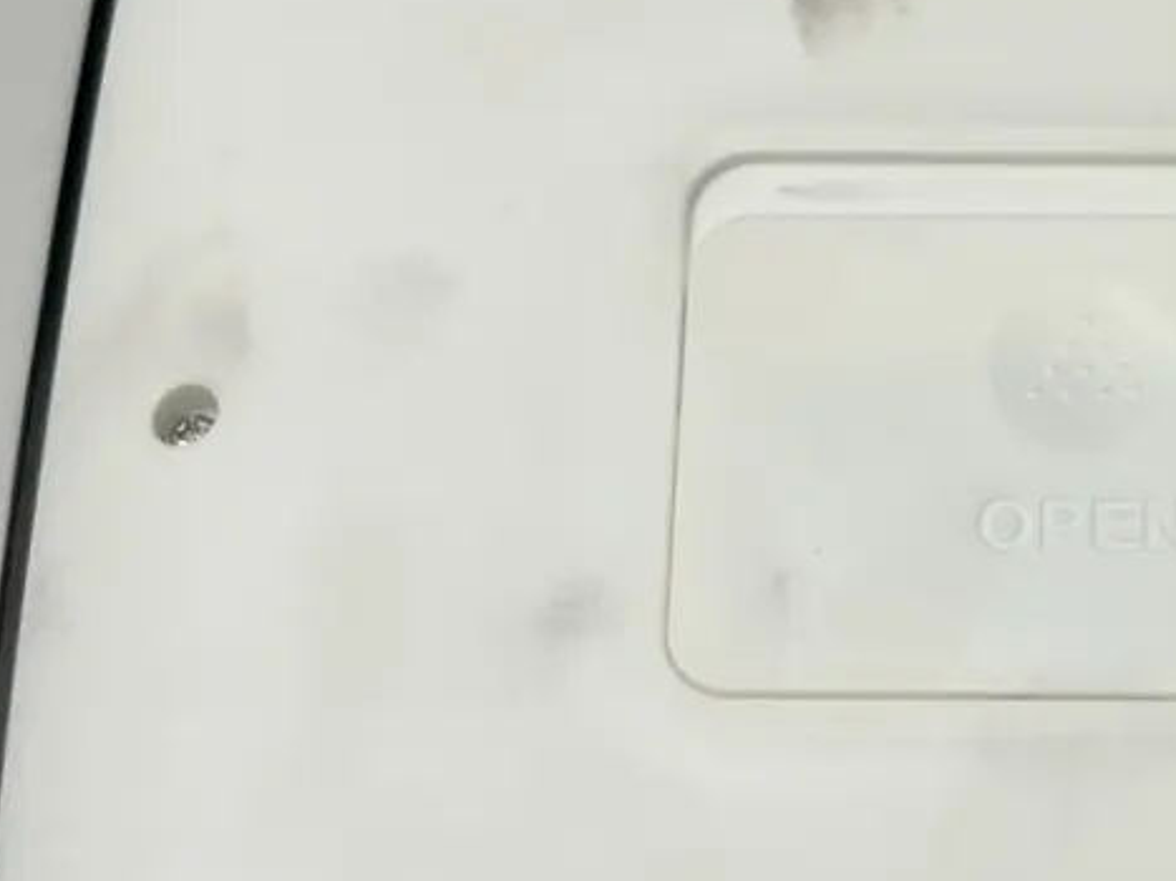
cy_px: 586
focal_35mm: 107
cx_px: 1088
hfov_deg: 18.1
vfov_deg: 13.8
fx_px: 3634
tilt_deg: -64.7
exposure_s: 1/409
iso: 50
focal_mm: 5.96
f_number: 1.6
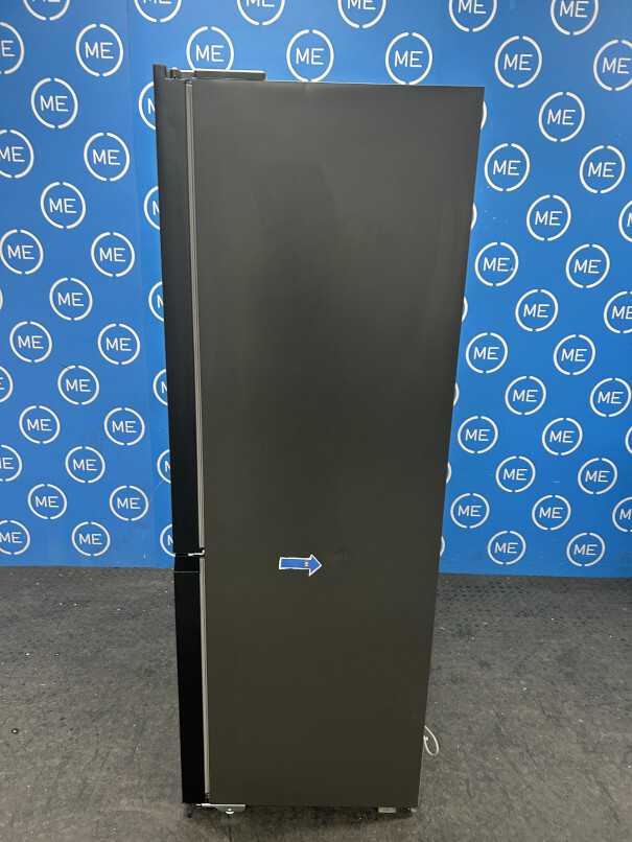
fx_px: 633
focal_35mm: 26
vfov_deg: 67.3
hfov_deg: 53.1
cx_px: 316
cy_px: 421
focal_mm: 5.7
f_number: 1.5
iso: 160
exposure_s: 1/50
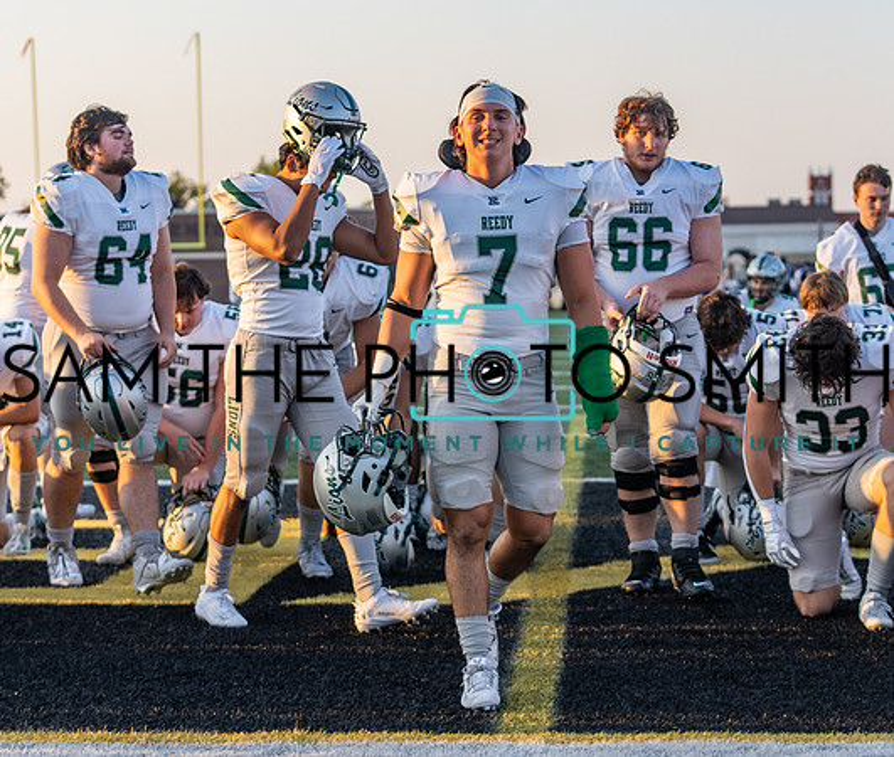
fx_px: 2582
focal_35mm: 95
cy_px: 326
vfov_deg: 16.7
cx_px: 470
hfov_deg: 19.6
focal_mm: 70
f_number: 3.5
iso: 500
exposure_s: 1/1000
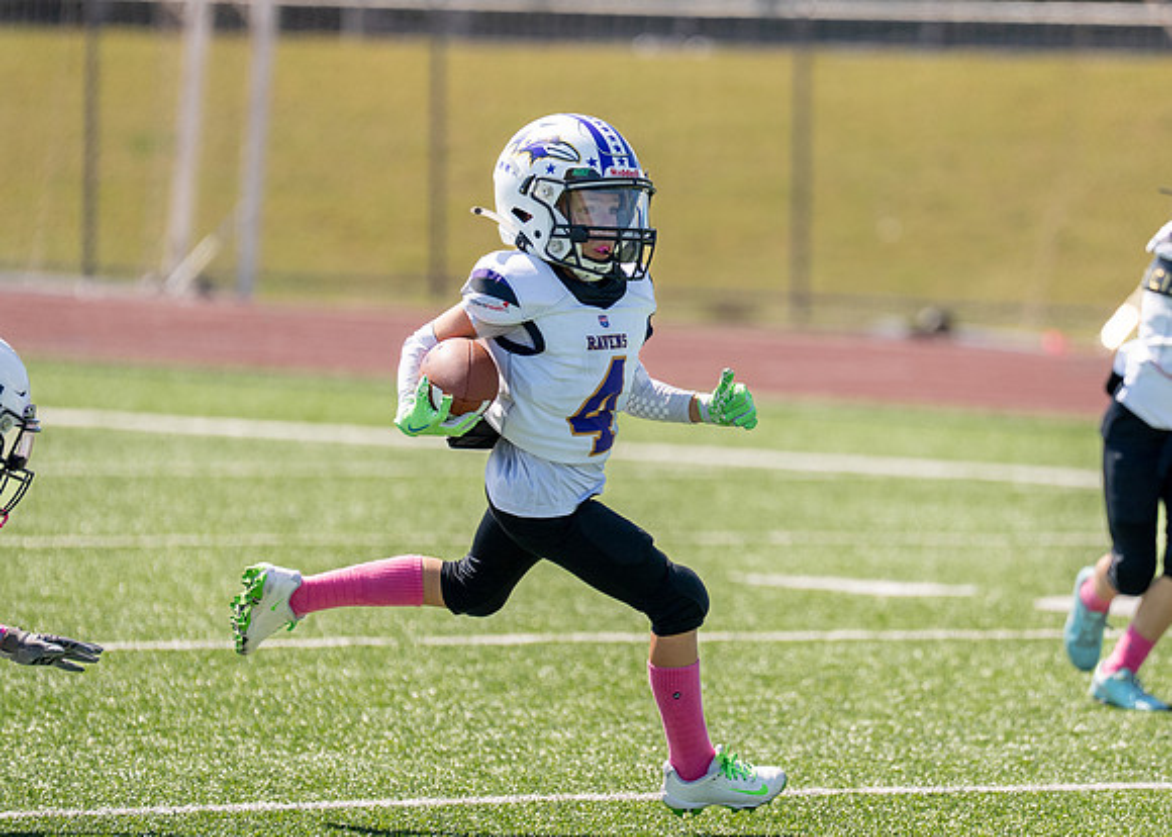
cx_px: 754
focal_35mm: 369
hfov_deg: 5.5
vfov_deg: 3.9
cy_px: 397
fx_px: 12275
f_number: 2.8
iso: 200
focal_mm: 200
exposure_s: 1/3200
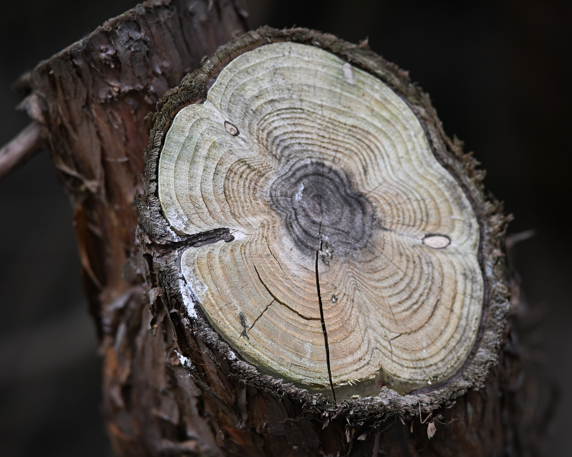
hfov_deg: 12.6
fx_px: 2590
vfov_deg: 10.1
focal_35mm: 153
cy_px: 228
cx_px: 311
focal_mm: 90
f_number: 2.2
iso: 100
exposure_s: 1/400
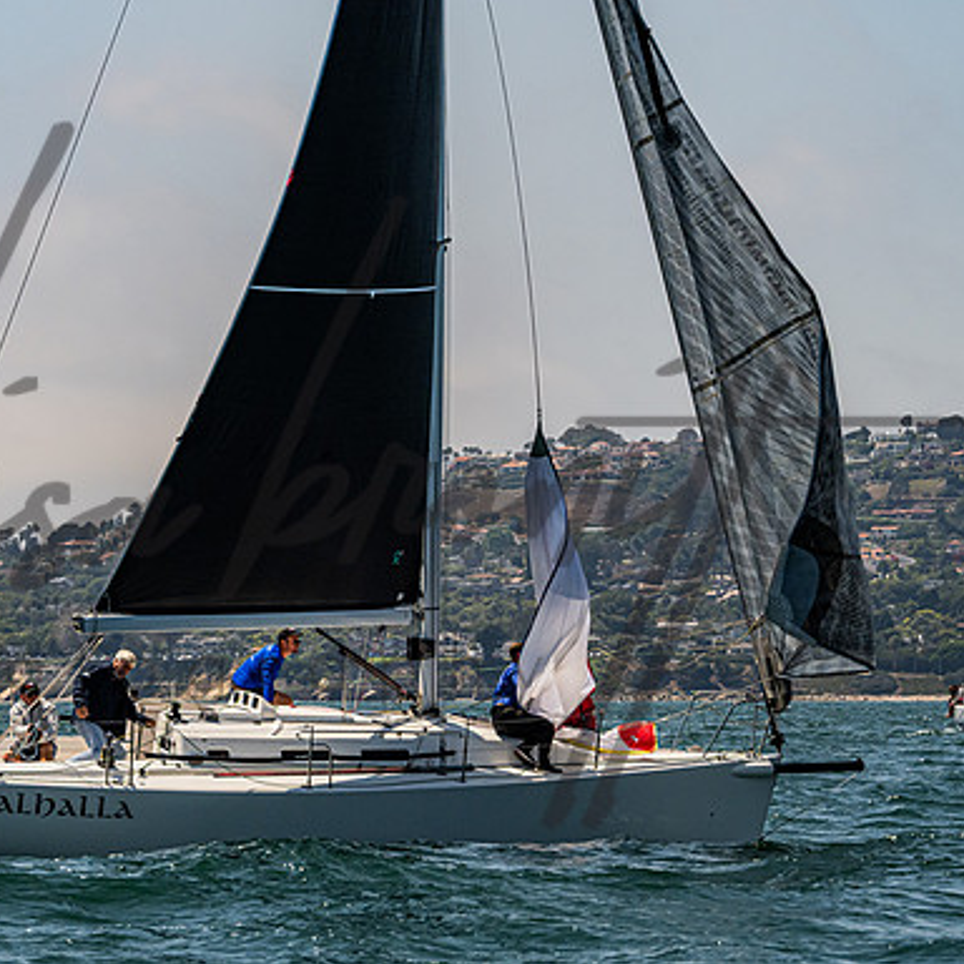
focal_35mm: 202
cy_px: 448
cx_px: 284
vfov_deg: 8.7
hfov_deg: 8.7
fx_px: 6364
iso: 500
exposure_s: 1/4000
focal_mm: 120
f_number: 8
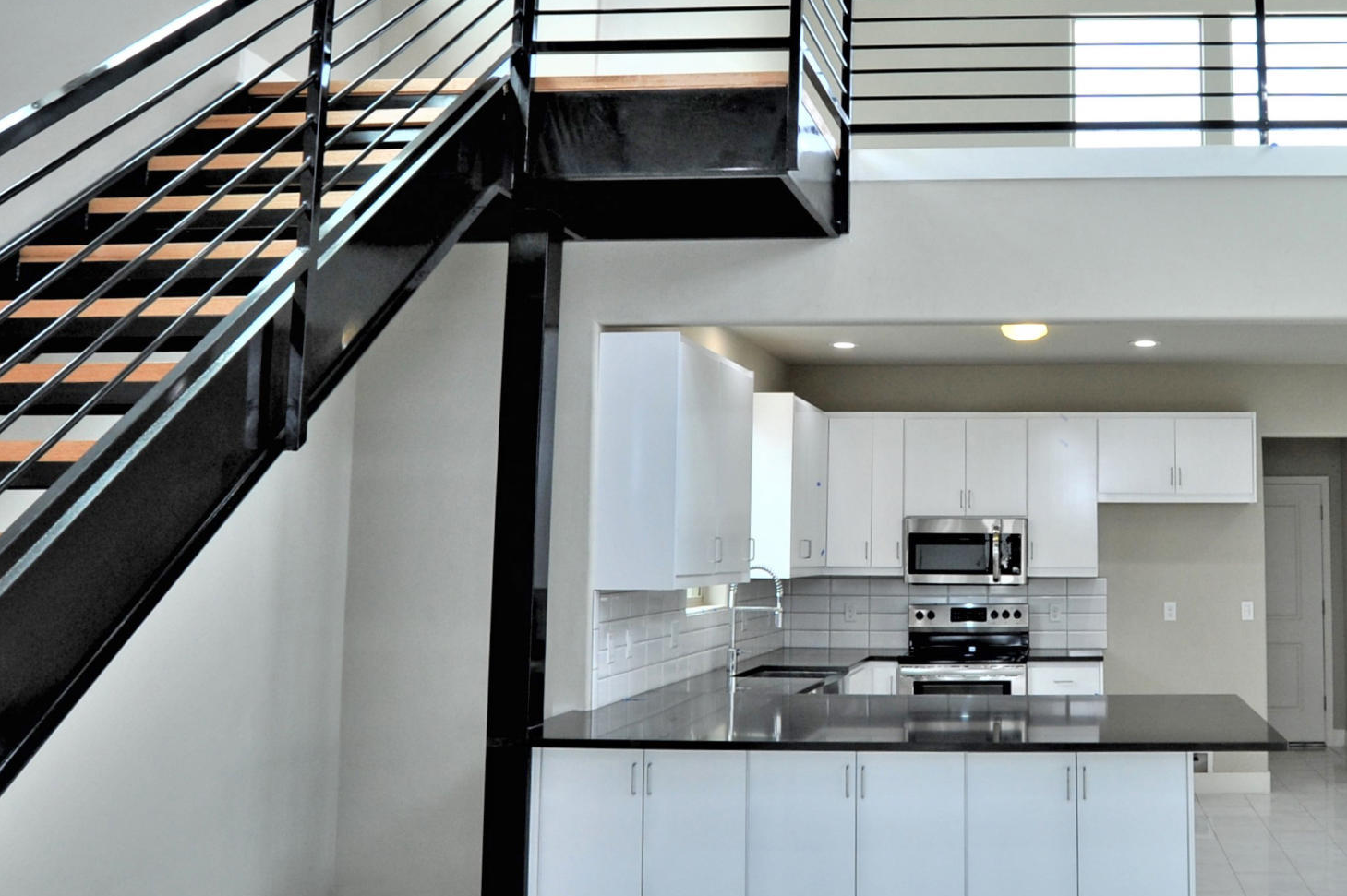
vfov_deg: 35.7
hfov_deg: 49.7
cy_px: 325
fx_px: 1384
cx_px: 1022
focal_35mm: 37
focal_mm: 18
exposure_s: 1/30
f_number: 13
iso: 640
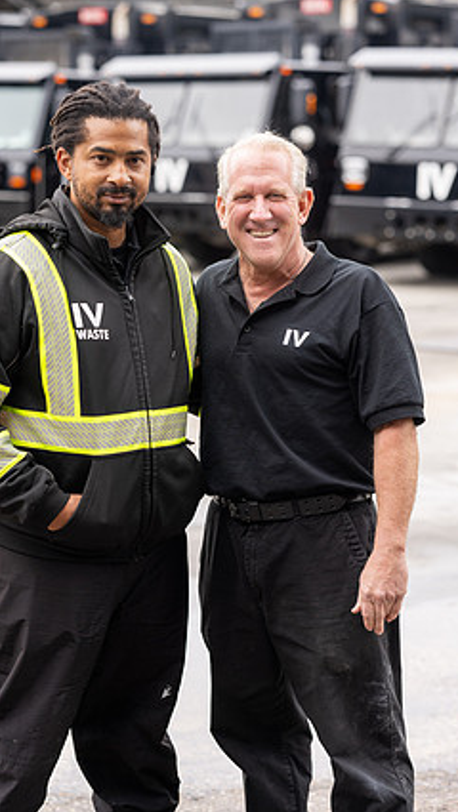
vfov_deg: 22.7
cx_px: 193
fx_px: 2027
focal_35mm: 94
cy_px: 391
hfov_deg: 12.9
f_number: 3.2
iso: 200
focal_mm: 85
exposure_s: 1/640
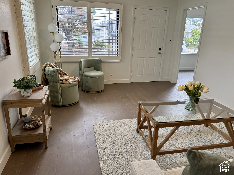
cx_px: 117
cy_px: 88
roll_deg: -4.0
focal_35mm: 24
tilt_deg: -18.8
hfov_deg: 71.6
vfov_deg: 56.8
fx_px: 162
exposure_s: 1/120
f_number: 1.78
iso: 200
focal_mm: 6.76
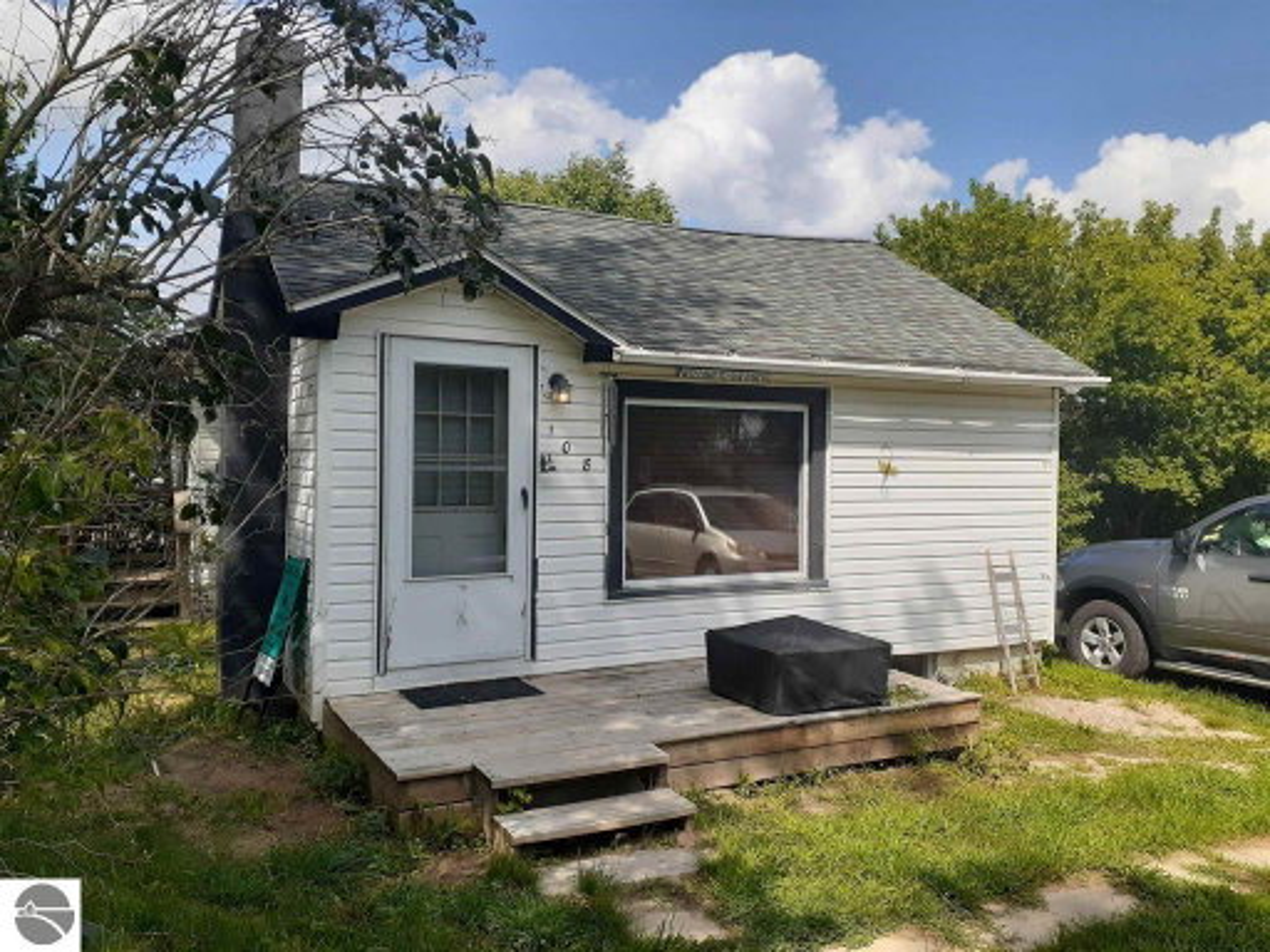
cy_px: 476
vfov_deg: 51.4
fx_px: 991
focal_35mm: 27
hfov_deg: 65.3
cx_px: 635
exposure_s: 1/1330
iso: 40
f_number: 1.9
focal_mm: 3.6
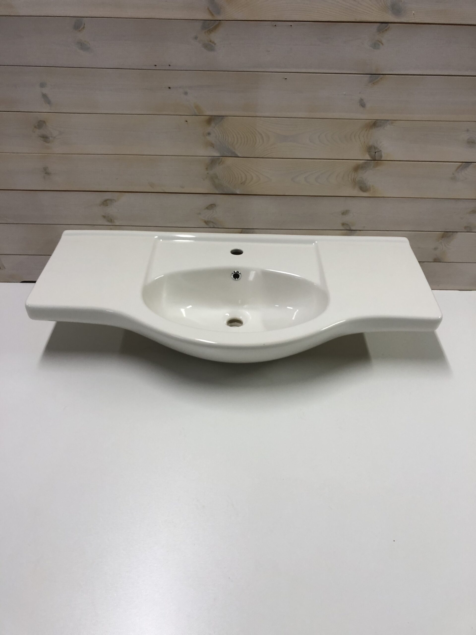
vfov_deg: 63.4
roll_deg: -0.1
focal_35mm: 28
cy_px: 318
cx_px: 238
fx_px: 513
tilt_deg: -39.3
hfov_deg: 49.7
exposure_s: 1/33
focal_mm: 3.99
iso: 25
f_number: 1.8
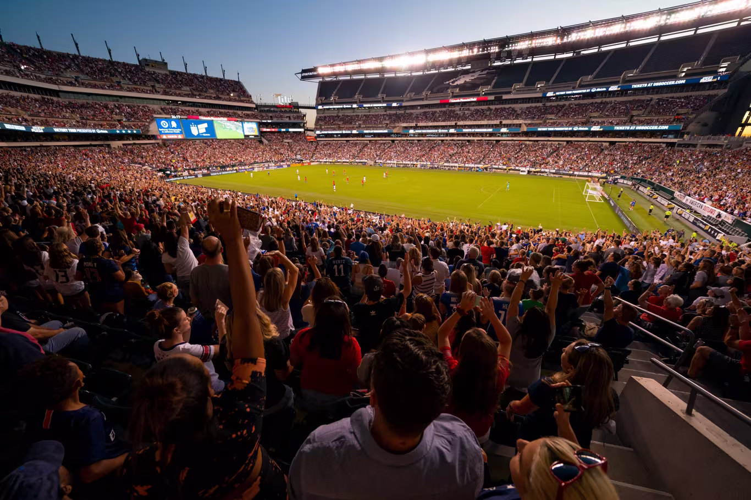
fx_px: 250
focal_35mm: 12
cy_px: 250
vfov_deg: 90.0
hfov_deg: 112.6
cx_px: 376
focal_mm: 12
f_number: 4
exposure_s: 1/320
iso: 640
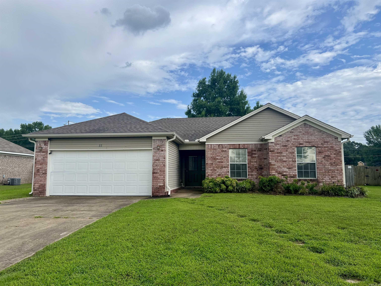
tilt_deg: +6.8
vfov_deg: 53.1
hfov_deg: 67.3
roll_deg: +0.6
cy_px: 143
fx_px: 286
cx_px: 190
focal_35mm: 26
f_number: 1.5
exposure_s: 1/2208
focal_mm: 5.7
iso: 50
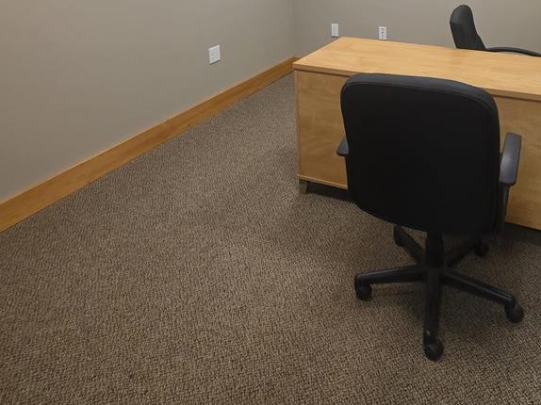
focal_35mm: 29
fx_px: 453
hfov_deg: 59.9
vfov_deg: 43.3
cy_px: 27
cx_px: 369
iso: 500
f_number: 1.9
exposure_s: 1/60
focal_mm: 2.2
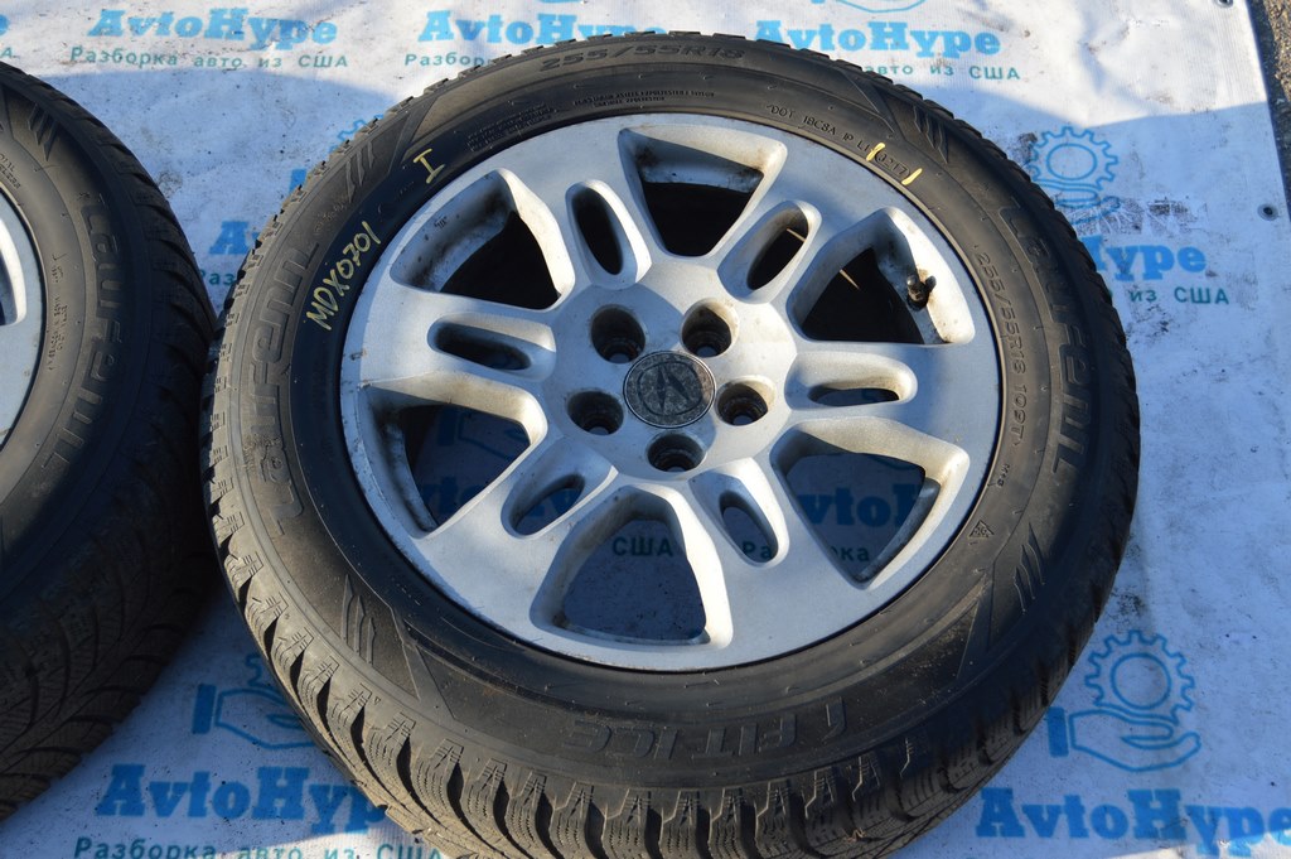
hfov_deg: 43.6
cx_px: 646
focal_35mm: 45
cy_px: 430
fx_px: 1612
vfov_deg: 29.8
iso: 100
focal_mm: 30
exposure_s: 1/125
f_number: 5.6
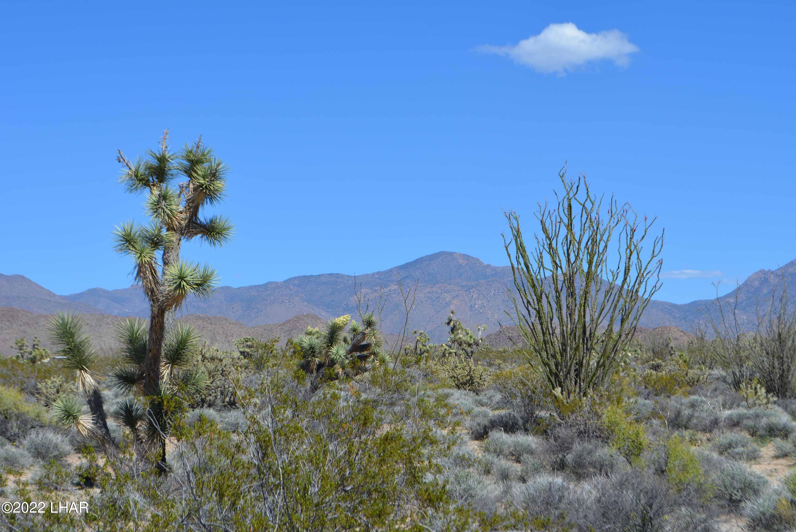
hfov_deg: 28.1
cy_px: 266
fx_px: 1593
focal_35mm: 72
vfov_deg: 19.0
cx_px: 398
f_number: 9
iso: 100
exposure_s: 1/320
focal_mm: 48
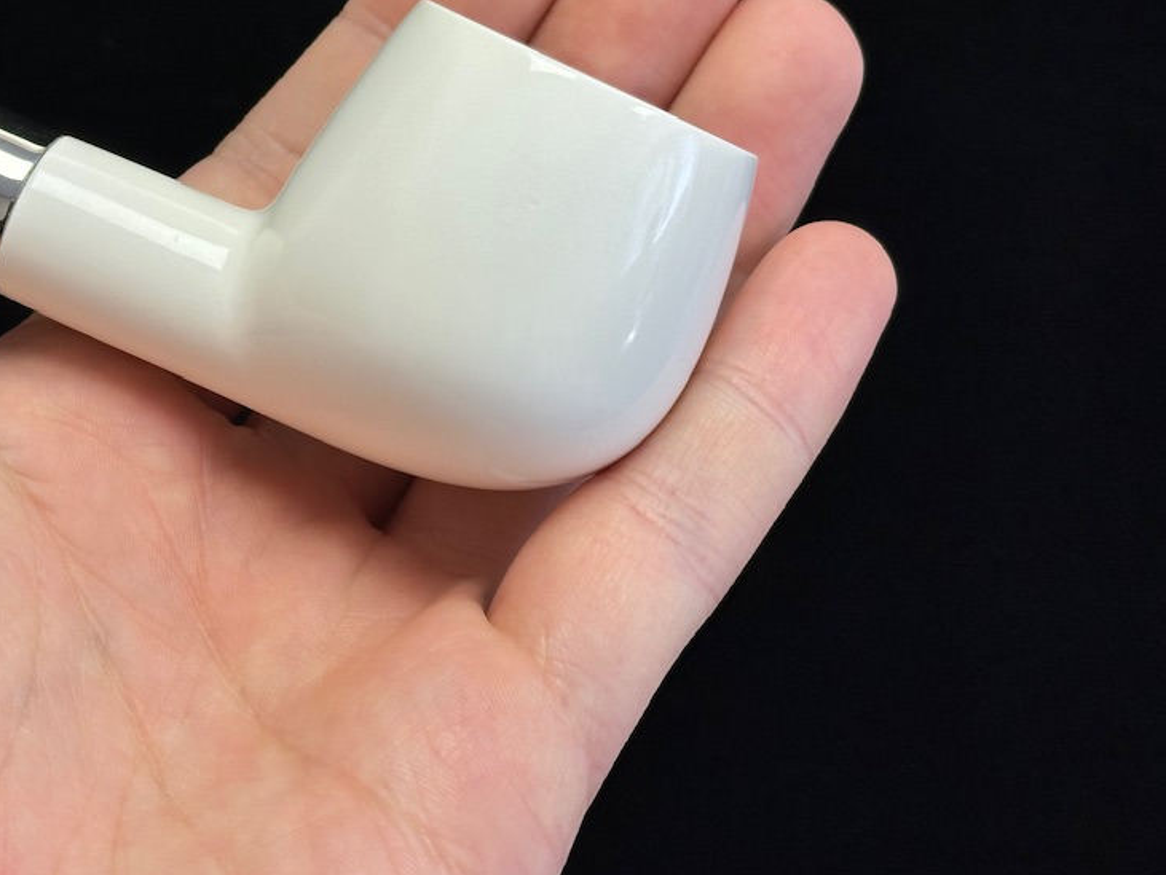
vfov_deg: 17.4
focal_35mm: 84
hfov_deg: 22.9
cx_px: 199
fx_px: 2831
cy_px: 177
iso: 64
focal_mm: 6.86
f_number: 1.78
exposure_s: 1/272
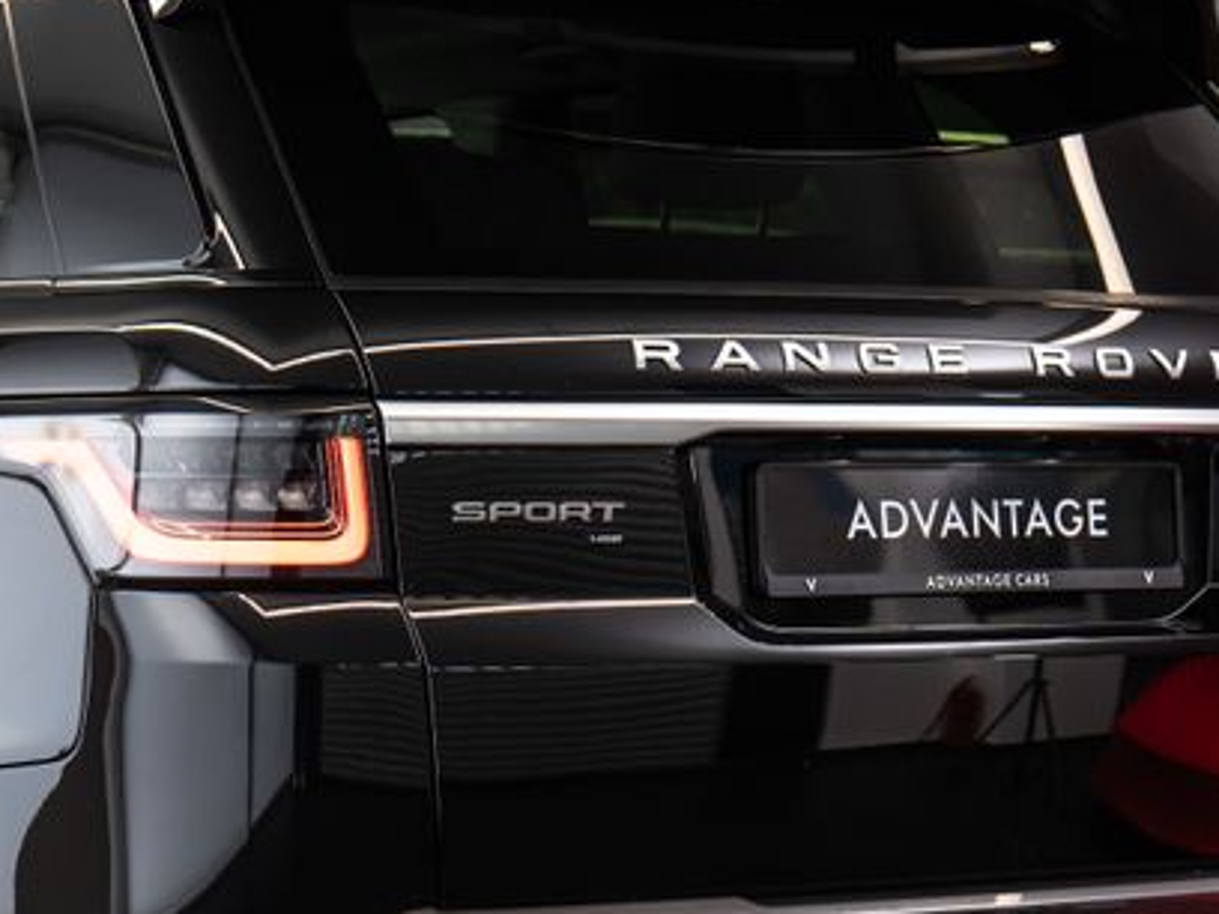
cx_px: 329
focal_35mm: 107
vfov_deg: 13.8
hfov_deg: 18.3
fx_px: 3768
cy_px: 686
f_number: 4.8
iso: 400
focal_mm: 40
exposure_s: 1/50
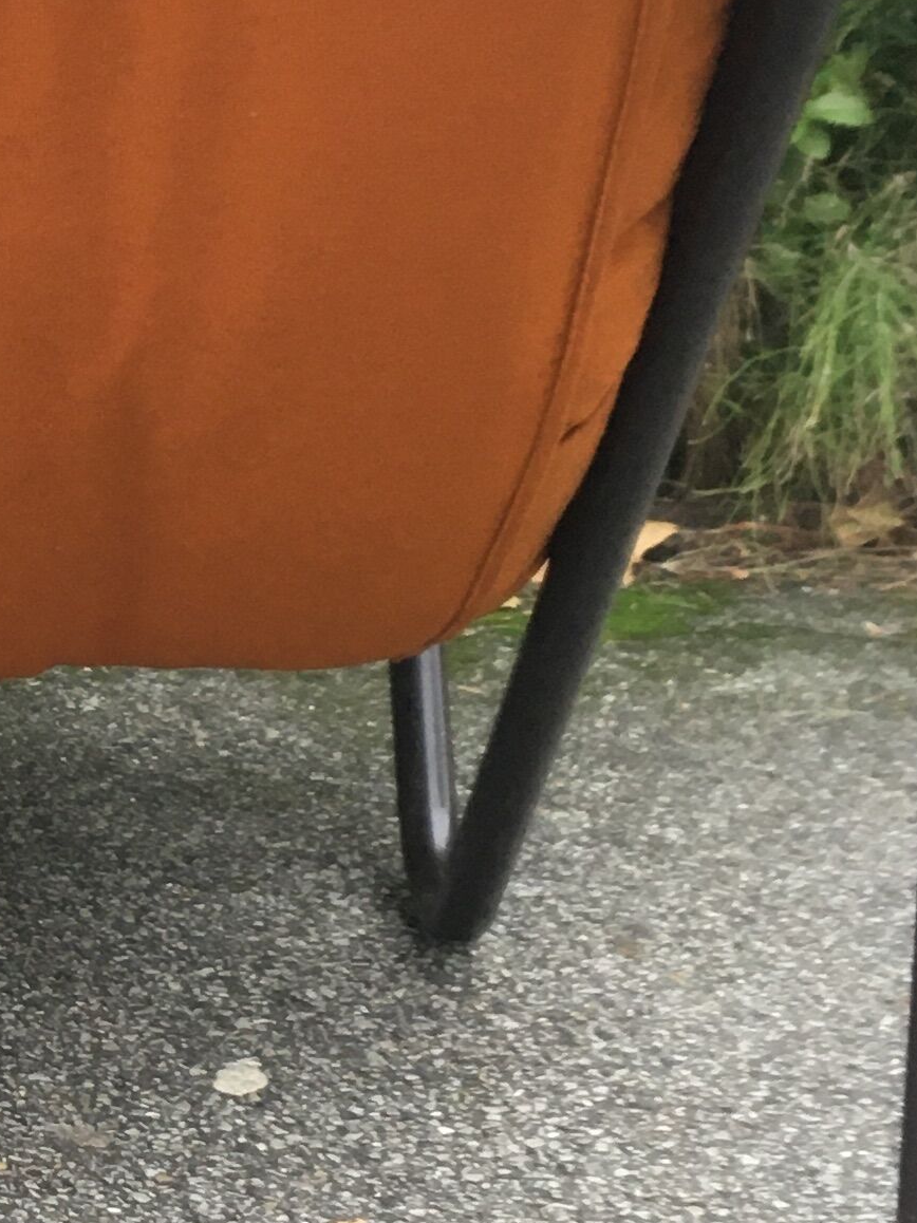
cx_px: -225
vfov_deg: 19.4
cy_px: 453
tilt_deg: -17.3
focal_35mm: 101
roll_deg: +3.0
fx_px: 3569
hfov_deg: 14.1
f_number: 2.2
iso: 100
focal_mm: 4.15
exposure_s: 1/33
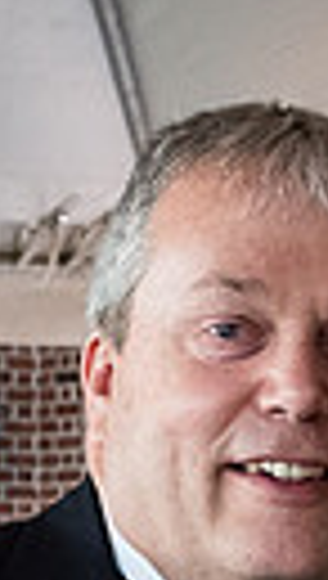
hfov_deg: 7.2
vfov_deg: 12.2
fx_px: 2601
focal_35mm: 169
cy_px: 807
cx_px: 382
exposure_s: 1/125
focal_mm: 24.3
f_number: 6.4
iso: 3200
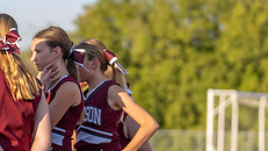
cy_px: 146
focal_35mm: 263
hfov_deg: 8.2
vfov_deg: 4.6
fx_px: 1869
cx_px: -5
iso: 100
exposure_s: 1/1000
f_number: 2.8
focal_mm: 100
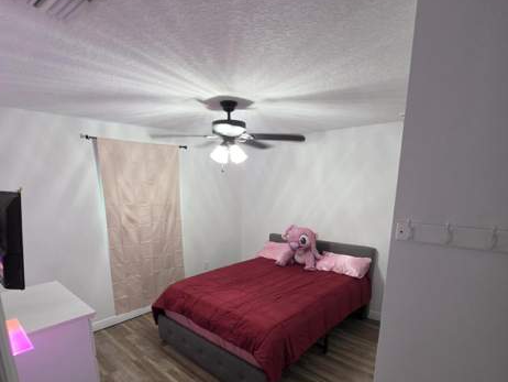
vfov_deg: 69.9
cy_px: 250
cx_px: 246
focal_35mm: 18
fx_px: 264
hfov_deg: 87.7
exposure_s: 1/60
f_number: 1.9
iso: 400
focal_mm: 2.2
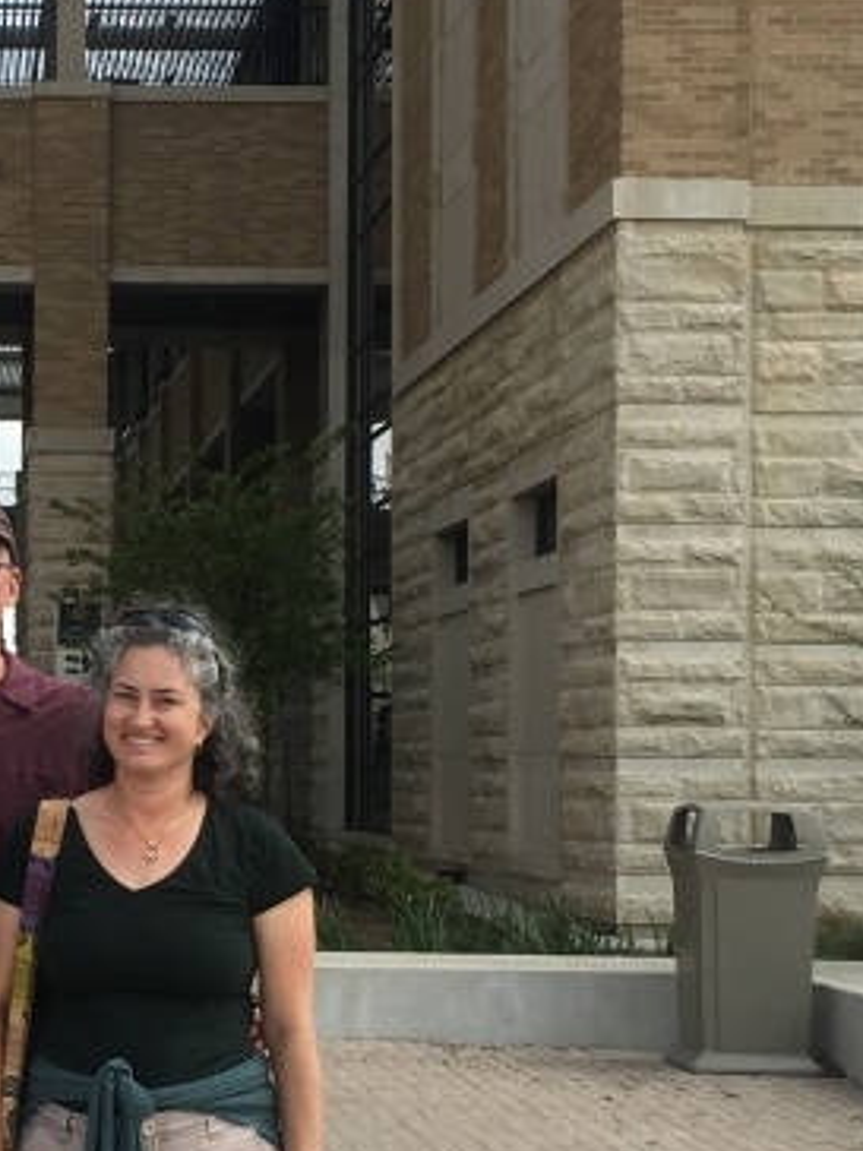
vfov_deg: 23.0
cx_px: -63
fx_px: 2825
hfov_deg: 16.9
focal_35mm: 85
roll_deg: +0.1
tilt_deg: +2.1
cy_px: 680
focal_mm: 4.15
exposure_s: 1/1083
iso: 25
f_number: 2.2
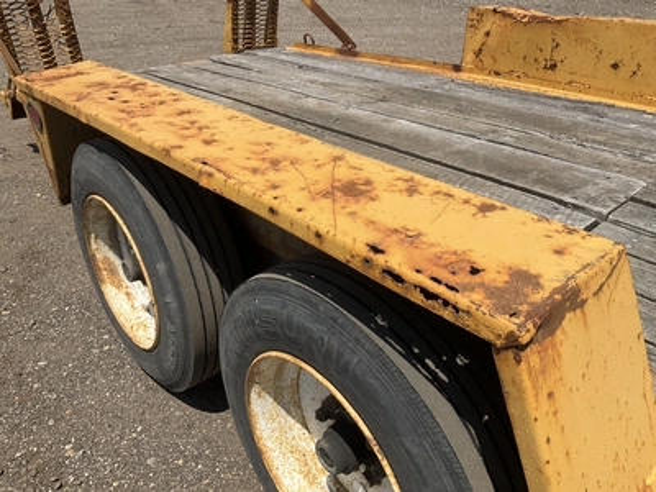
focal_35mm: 29
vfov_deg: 48.2
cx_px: 328
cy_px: 246
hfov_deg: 61.7
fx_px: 550
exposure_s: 1/2227
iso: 25
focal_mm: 3
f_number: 1.8
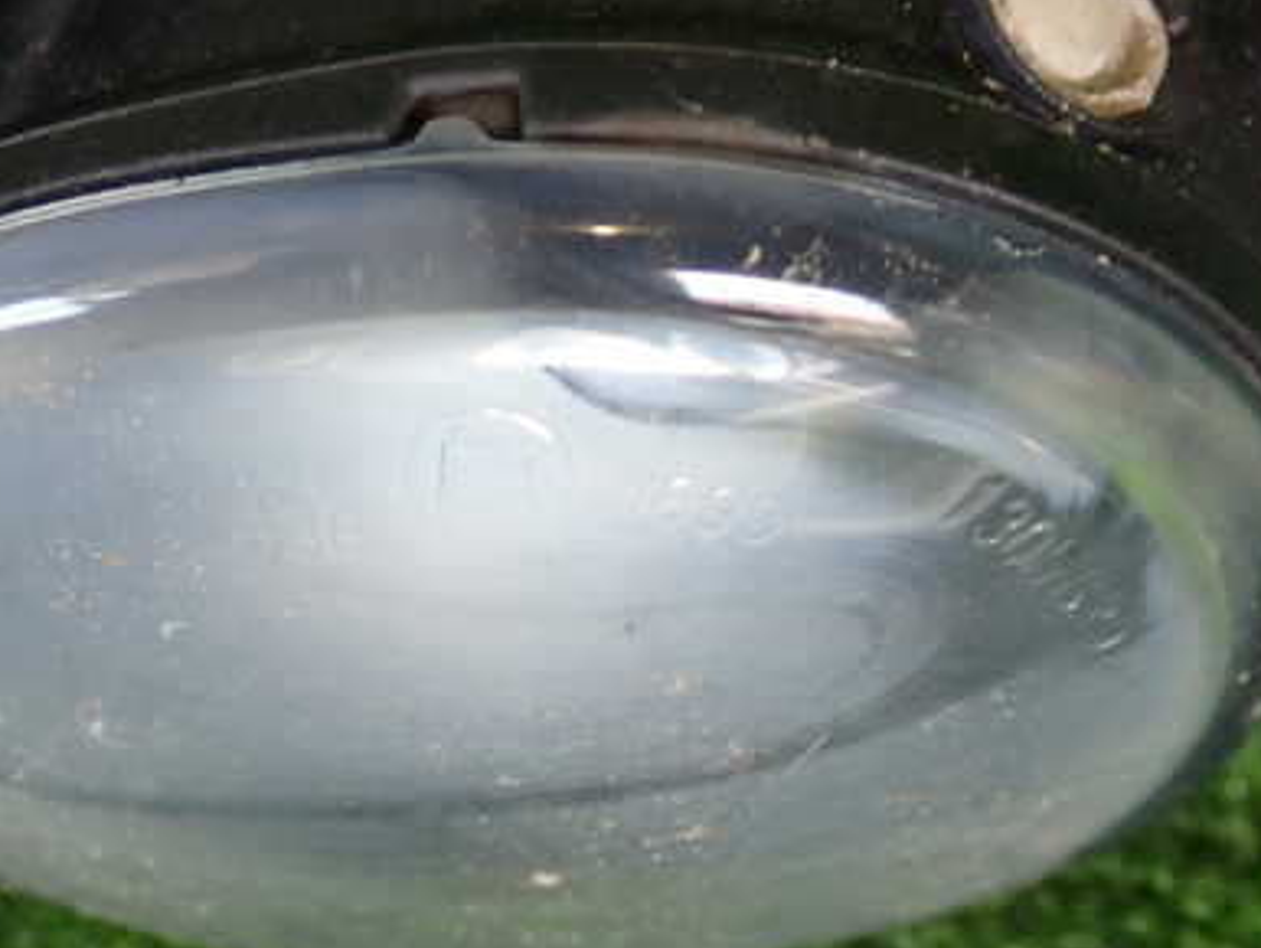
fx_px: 2151
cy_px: 595
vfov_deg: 24.8
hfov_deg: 32.5
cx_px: 454
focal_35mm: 59
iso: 200
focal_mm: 6.83
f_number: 2.7
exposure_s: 1/40
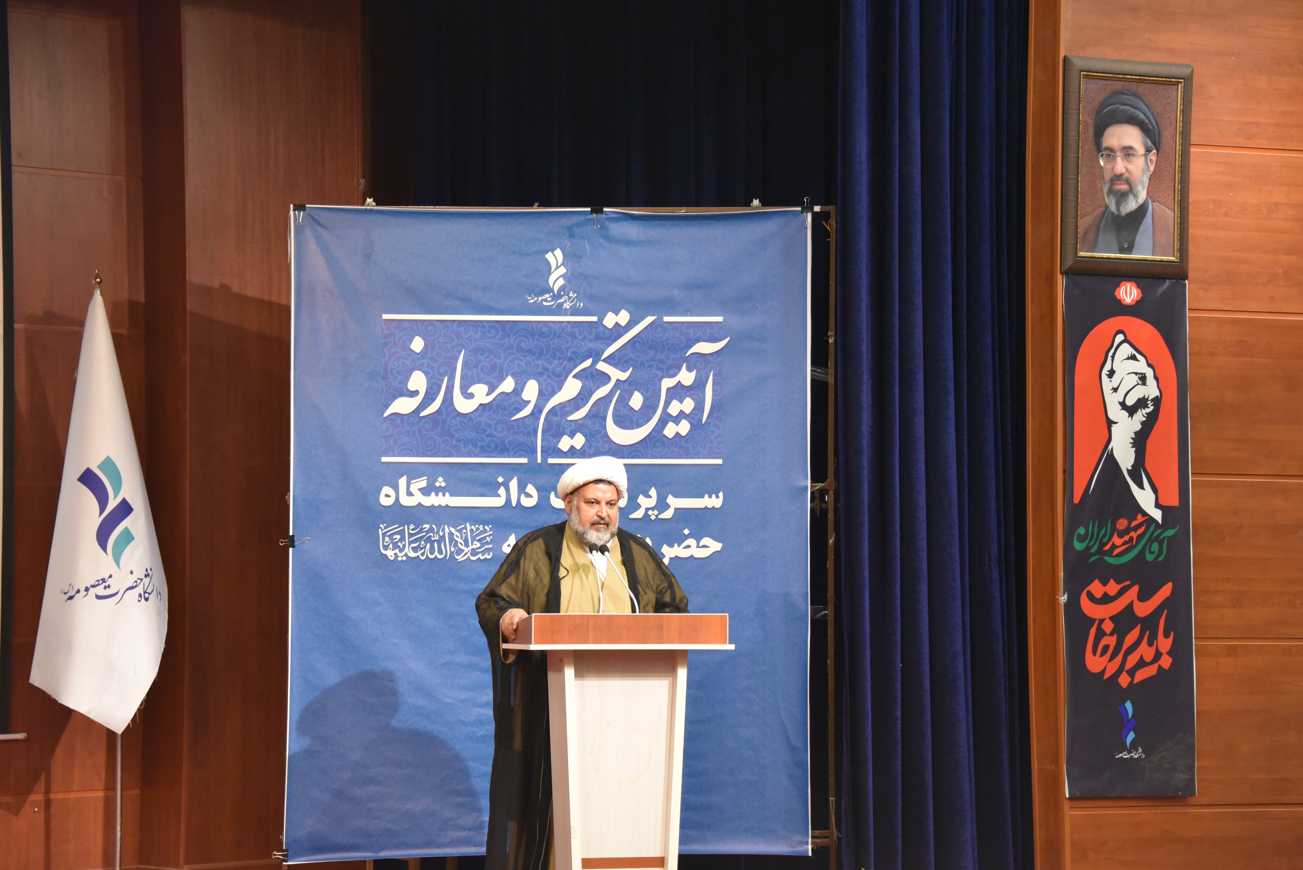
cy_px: 435
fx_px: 3621
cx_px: 652
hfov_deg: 20.4
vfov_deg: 13.7
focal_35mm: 100
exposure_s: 1/60
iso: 6400
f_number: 5.3
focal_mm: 100
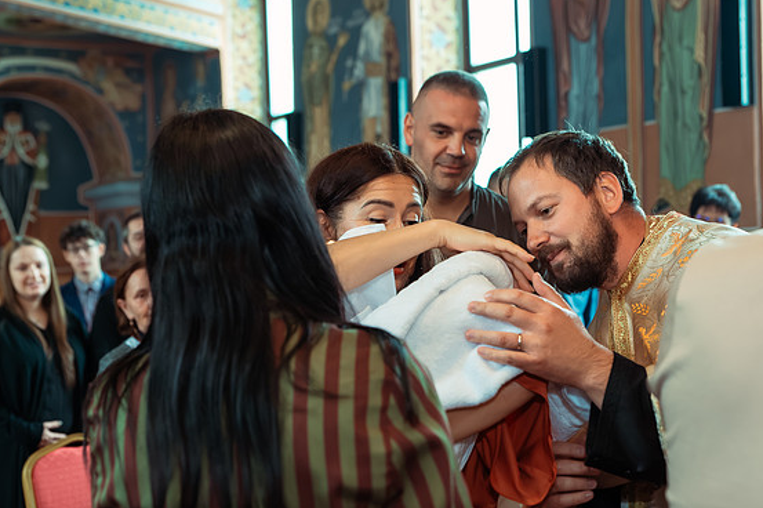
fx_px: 1207
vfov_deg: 23.7
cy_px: 224
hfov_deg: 35.1
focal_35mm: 57
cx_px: 402
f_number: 3.5
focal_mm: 48
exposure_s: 1/250
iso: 2500
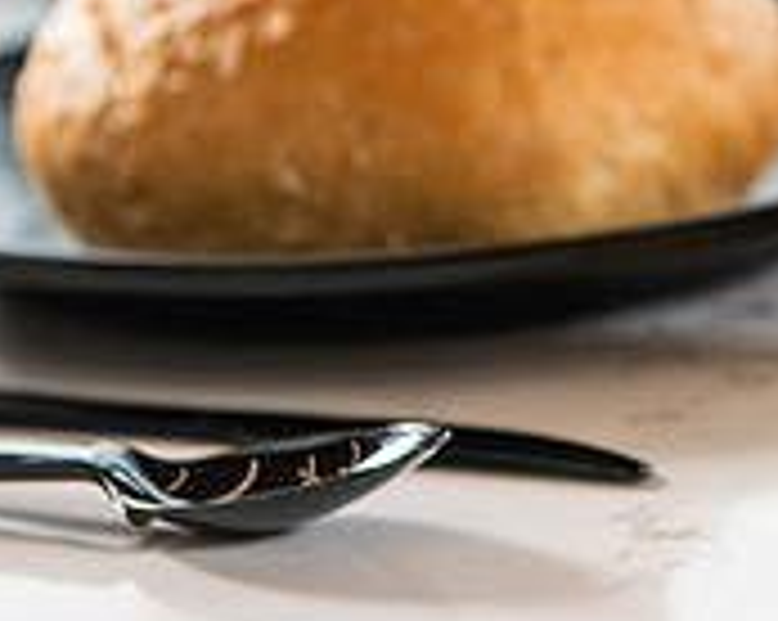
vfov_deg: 8.1
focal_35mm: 189
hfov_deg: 10.1
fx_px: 4347
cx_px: 863
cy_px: 74
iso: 500
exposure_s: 1/200
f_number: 4
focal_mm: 60
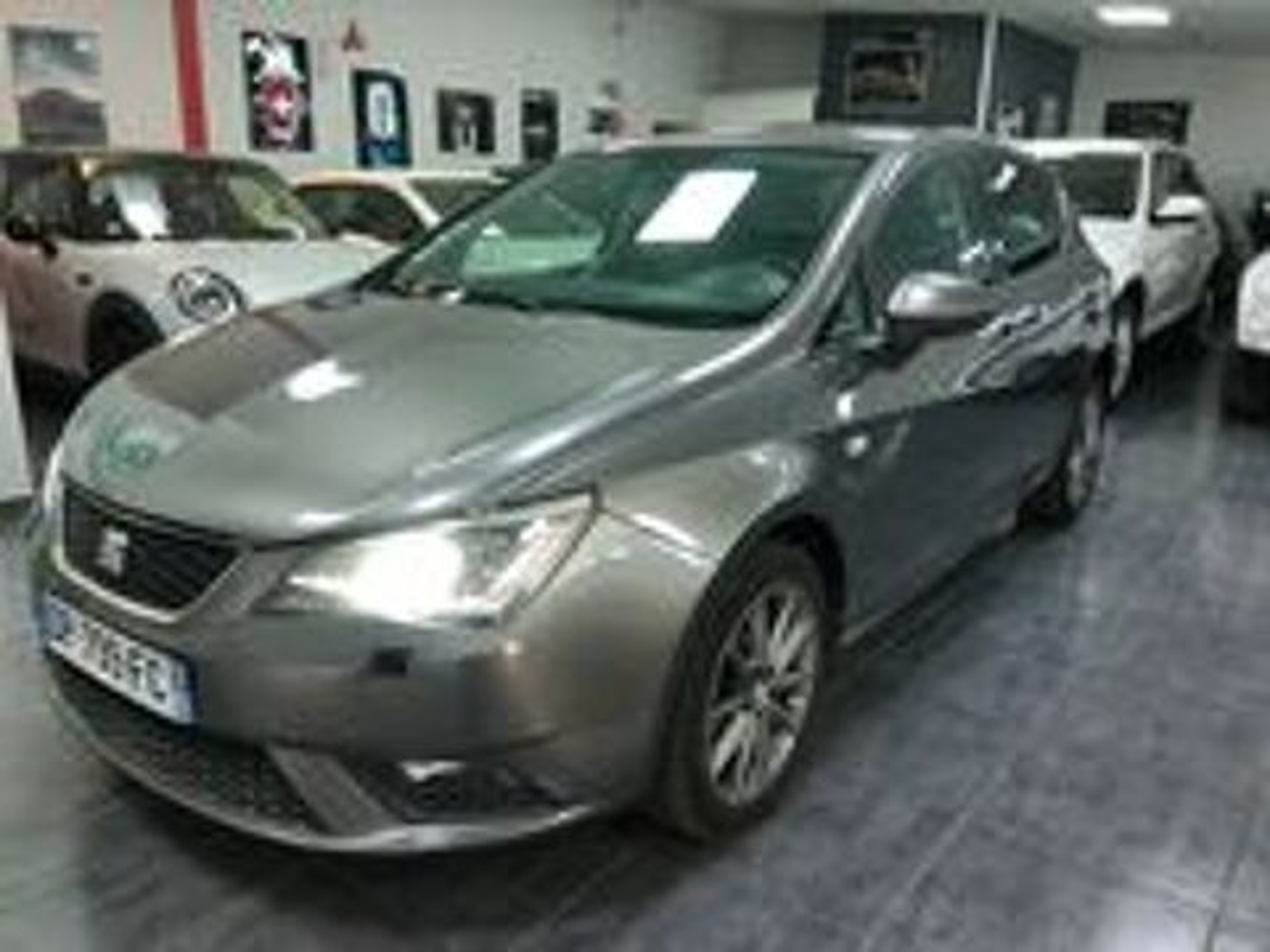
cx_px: 635
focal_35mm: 26
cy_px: 476
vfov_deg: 53.1
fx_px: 954
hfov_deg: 67.3
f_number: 2
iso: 538
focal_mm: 3
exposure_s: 1/33
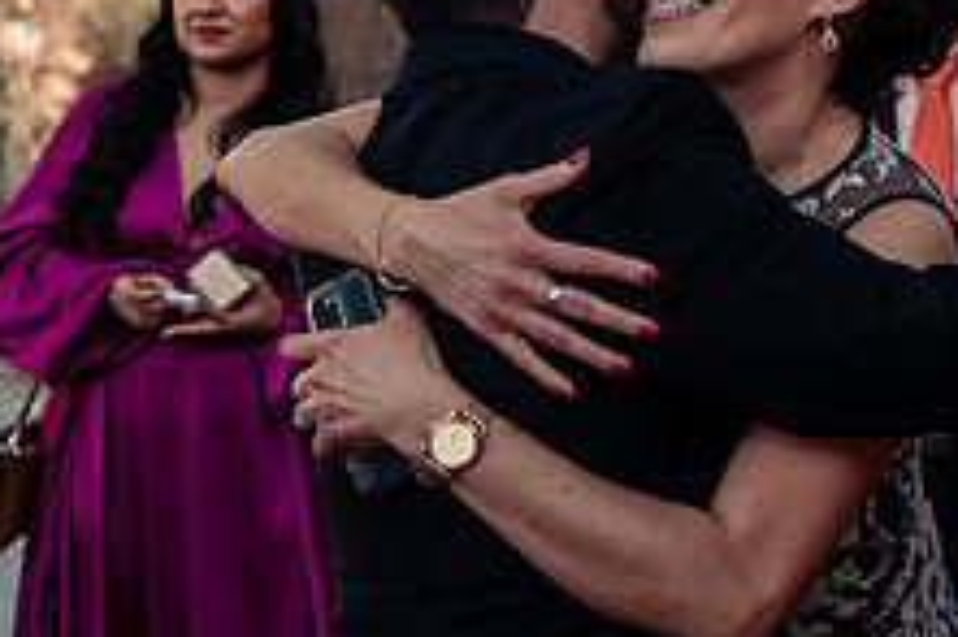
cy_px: 98
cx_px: 1153
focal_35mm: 92
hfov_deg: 20.7
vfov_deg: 14.7
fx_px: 2446
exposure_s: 1/160
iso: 160
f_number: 4.5
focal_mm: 35
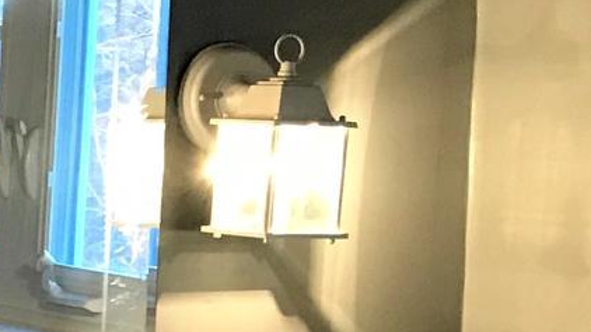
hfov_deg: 12.5
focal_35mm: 148
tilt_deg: -6.1
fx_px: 2318
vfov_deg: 8.1
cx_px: -643
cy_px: 466
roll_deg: +0.0
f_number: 1.8
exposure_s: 1/15
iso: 64
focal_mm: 3.99
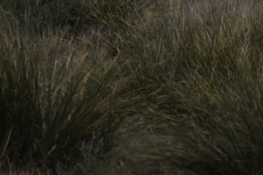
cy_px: -130
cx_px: 116
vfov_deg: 0.8
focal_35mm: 1732
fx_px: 12657
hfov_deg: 1.2
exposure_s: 1/1250
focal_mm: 300
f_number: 6.3
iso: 400
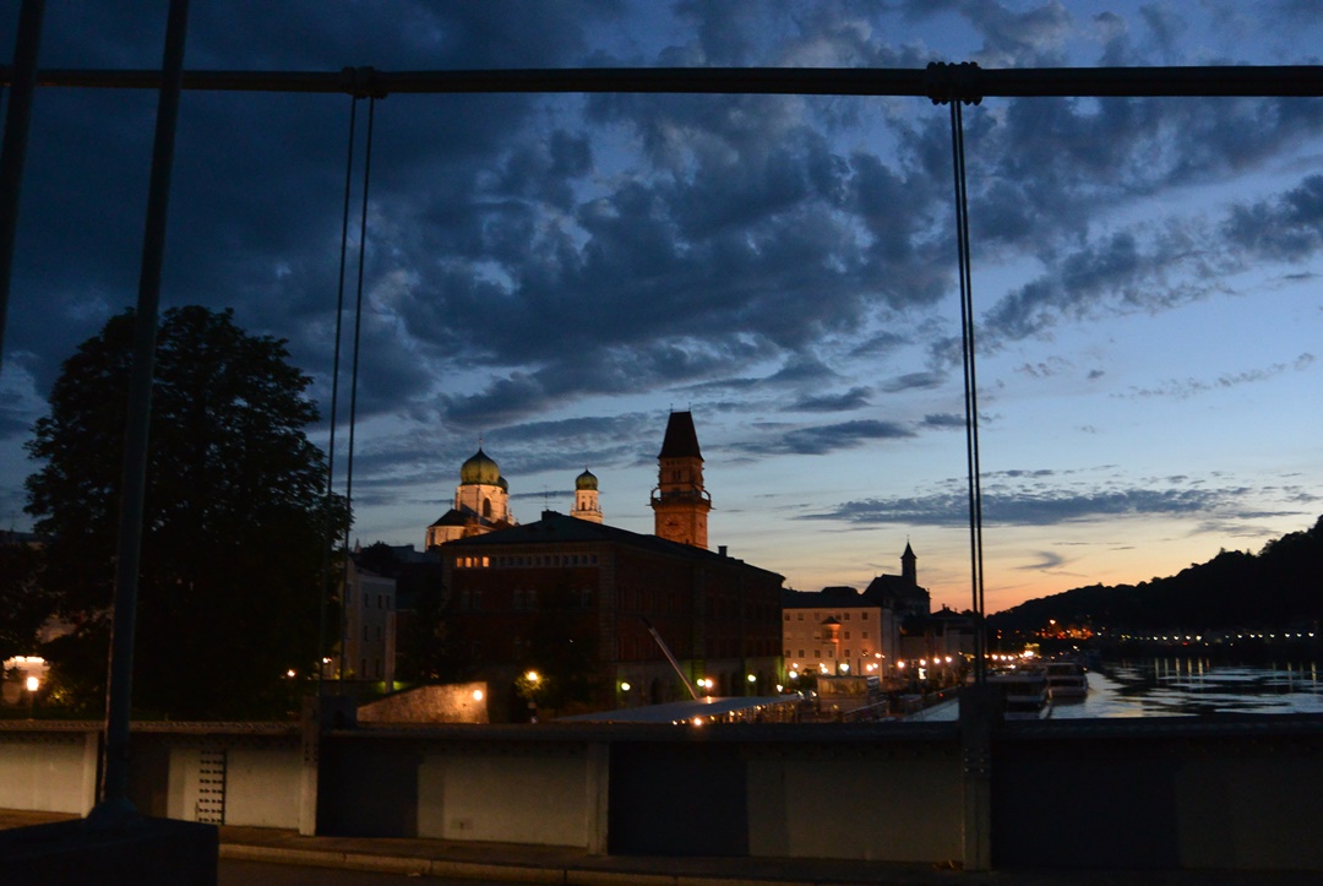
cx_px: 662
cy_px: 443
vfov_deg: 41.2
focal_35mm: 32
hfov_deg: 58.7
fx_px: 1177
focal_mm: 12
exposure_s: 1/15
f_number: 3.8
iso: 800
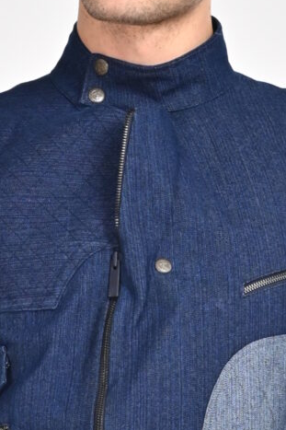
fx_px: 3399
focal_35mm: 285
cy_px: 811
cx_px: 209
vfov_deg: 7.0
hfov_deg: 4.8
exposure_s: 1/160
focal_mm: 52
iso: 320
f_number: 8
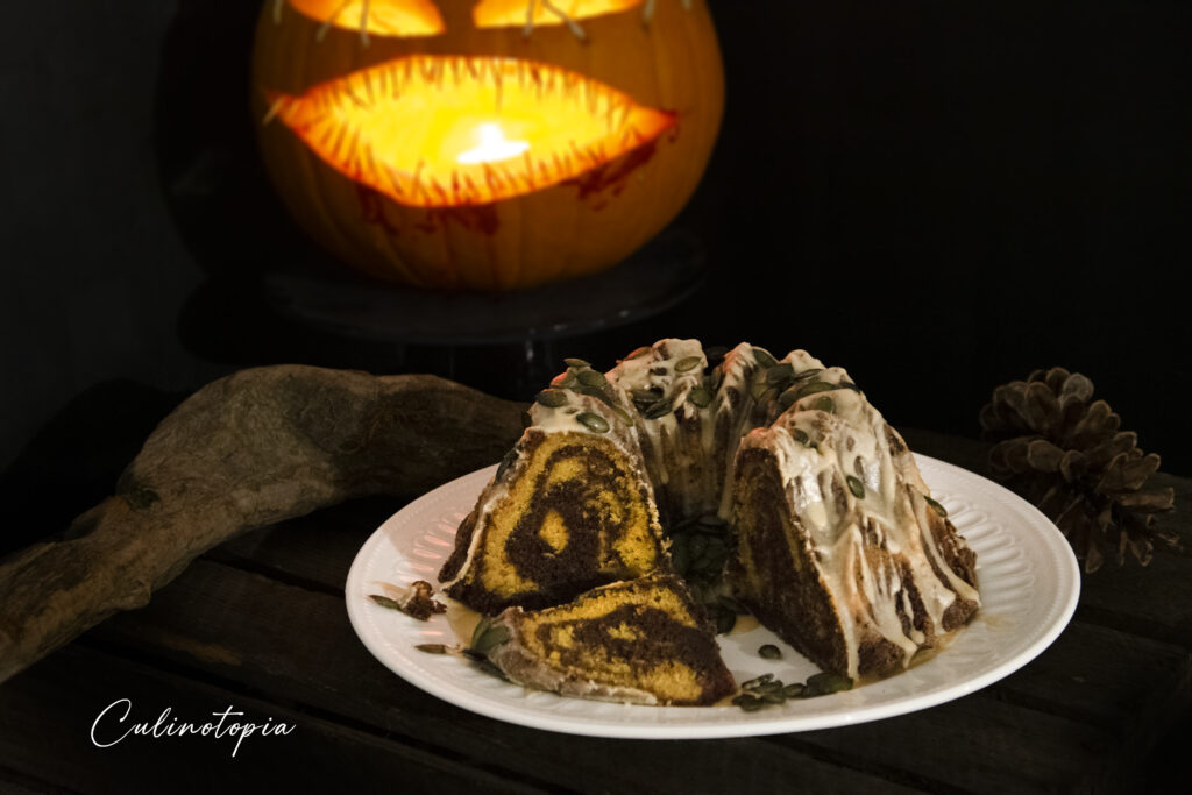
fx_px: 2285
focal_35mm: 69
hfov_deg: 29.2
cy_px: 398
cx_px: 596
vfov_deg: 19.7
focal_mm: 46
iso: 1600
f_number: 4.2
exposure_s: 1/6
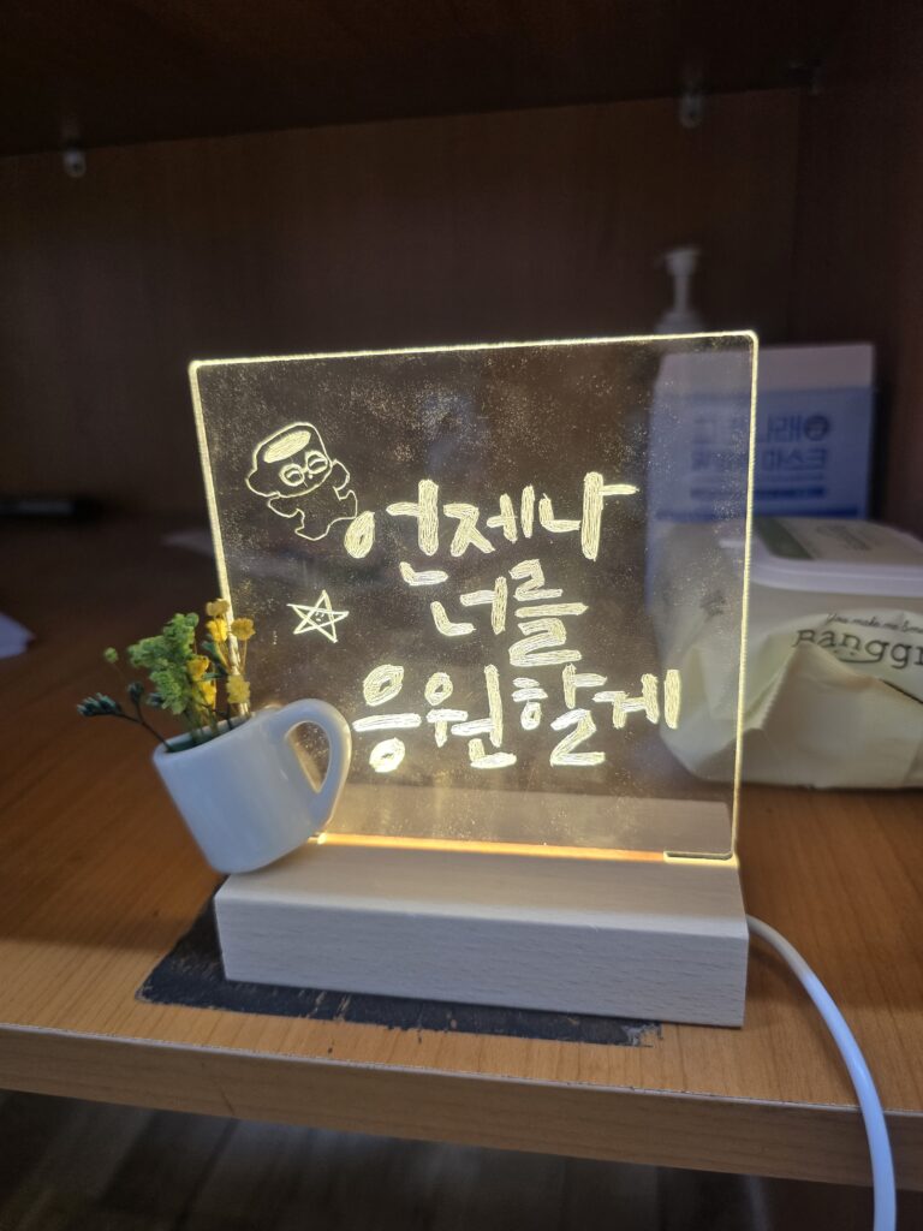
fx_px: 818
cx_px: 462
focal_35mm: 23
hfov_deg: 58.9
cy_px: 616
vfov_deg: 73.9
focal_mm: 6.3
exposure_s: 1/120
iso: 200
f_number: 1.7
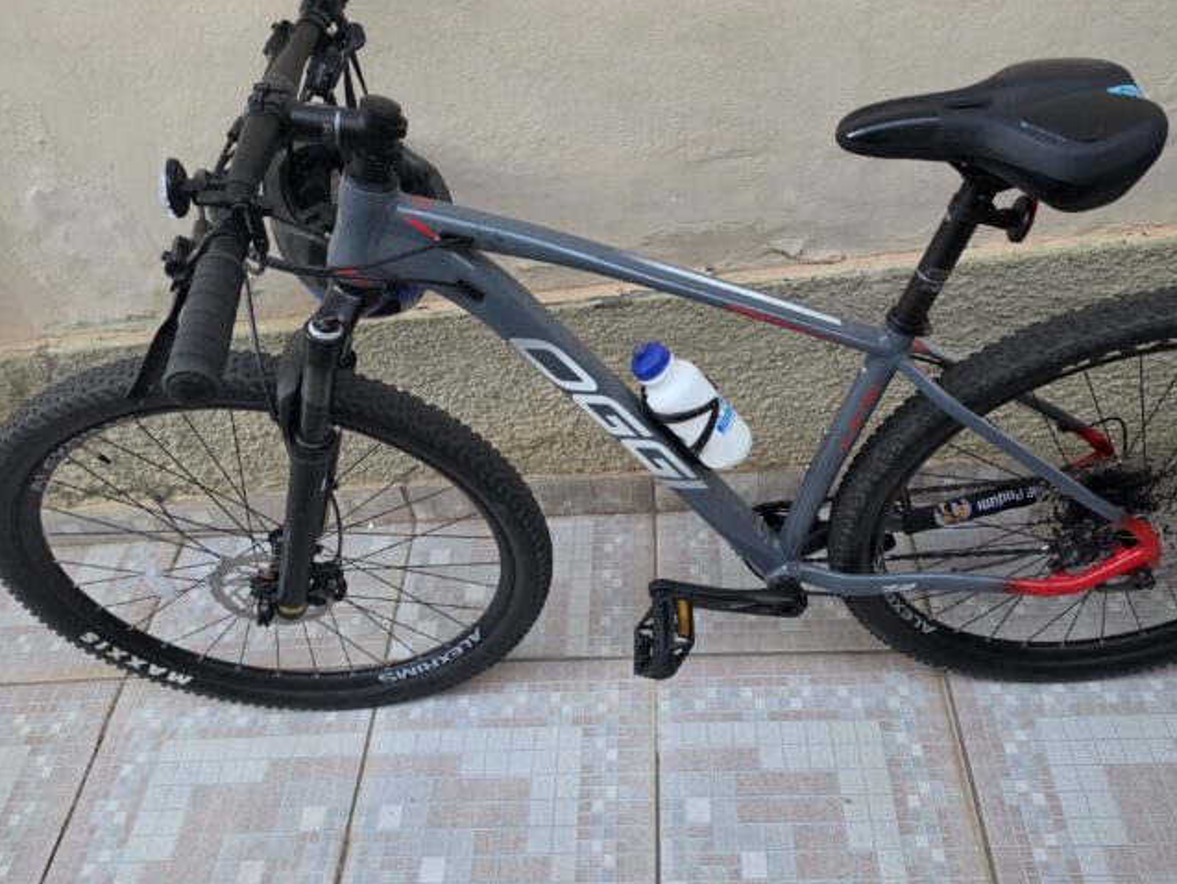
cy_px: 424
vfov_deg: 53.1
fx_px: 884
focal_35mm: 26
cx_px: 634
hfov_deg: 67.2
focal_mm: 6.5
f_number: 1.4
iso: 640
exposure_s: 1/120
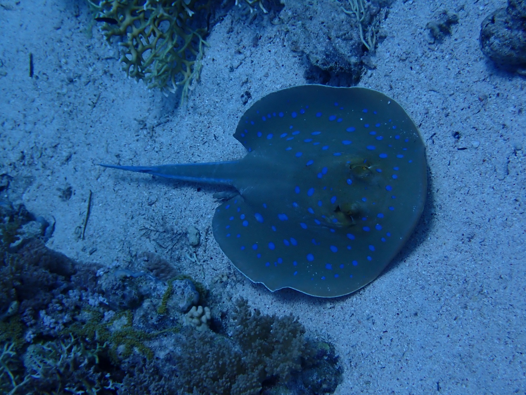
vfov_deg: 23.7
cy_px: 198
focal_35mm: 62
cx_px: 263
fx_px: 942
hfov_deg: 31.2
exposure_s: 1/500
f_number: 5
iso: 100
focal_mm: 11.09
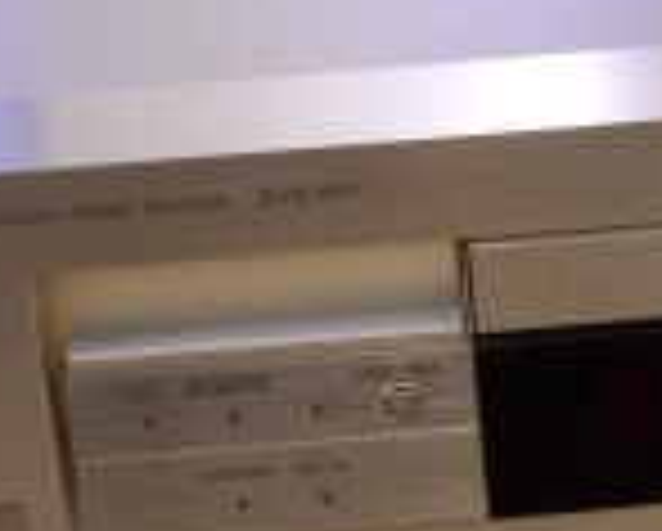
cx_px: 1009
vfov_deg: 9.6
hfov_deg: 11.4
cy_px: 81
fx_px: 3159
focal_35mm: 161
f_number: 2.8
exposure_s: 1/10
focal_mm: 7.9
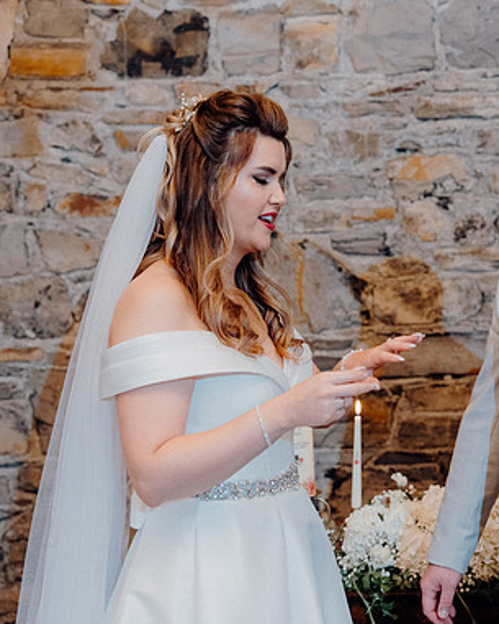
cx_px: 414
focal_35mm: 80
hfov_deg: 19.0
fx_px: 1476
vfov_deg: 23.8
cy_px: 312
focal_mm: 56
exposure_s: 1/200
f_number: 3.5
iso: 2500
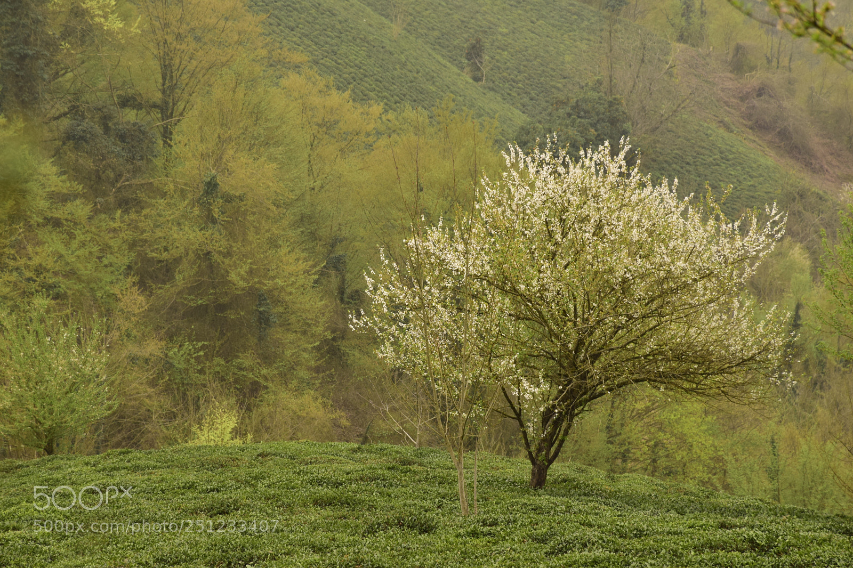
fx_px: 4974
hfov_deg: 9.8
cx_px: 426
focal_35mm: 210
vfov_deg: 6.5
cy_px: 284
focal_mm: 140
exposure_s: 1/60
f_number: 11
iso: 400
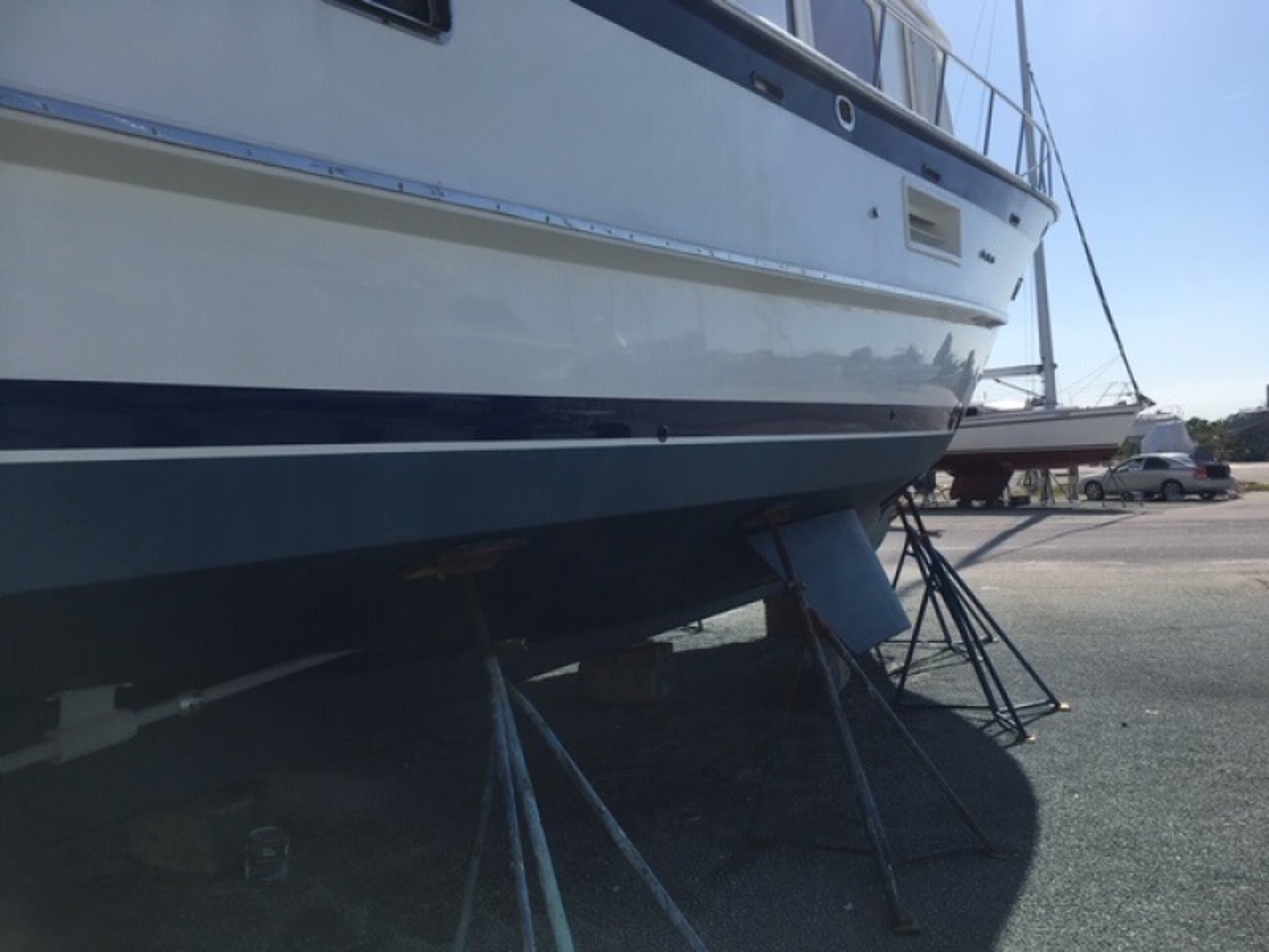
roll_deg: +0.9
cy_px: 476
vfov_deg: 48.2
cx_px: 634
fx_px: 1063
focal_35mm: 29
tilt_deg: -2.2
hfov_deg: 61.7
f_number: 2.2
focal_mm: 4.15
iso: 25
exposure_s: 1/2198
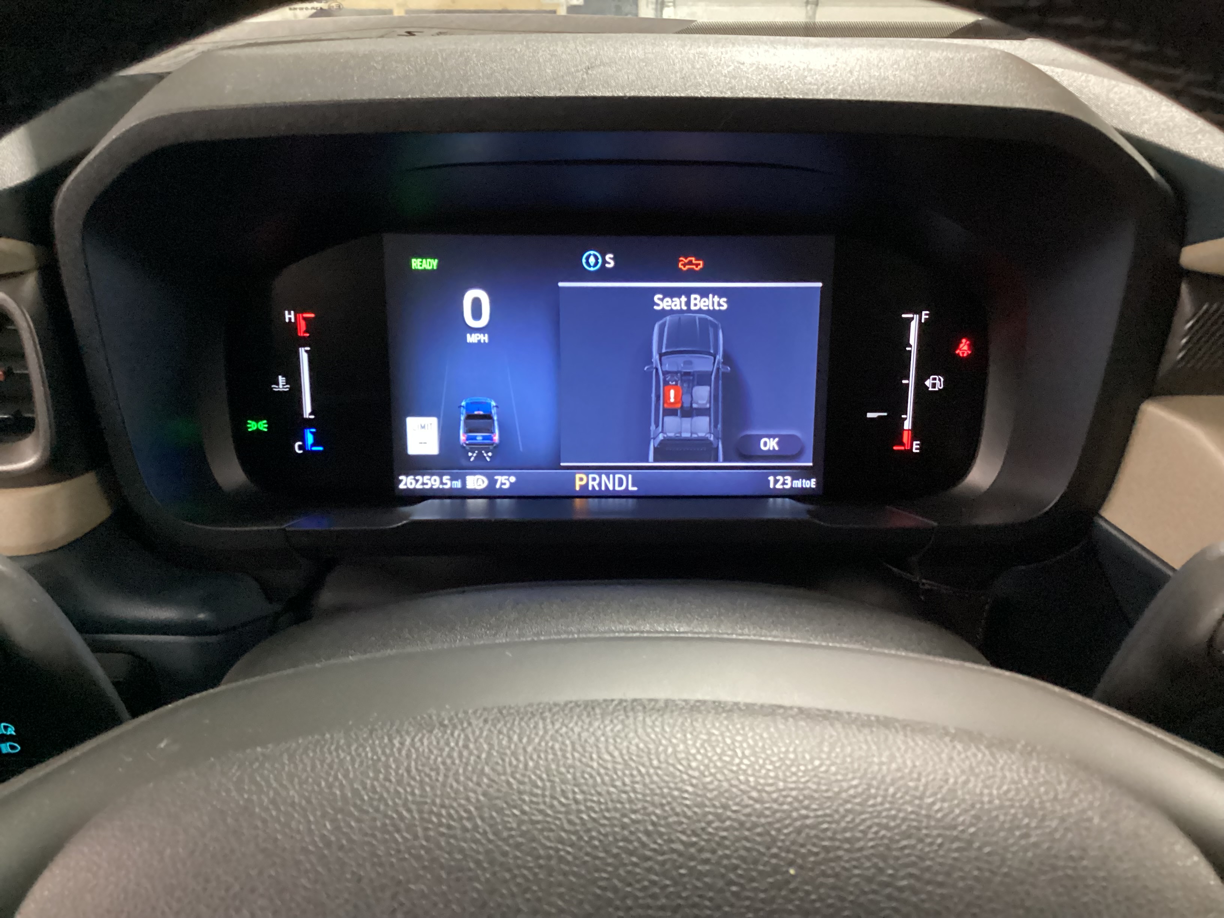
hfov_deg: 58.4
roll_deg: -0.5
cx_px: 612
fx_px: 1096
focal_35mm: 31
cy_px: 459
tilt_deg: -23.1
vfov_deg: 45.4
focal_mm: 3.3
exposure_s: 1/20
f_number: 2.4
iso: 640
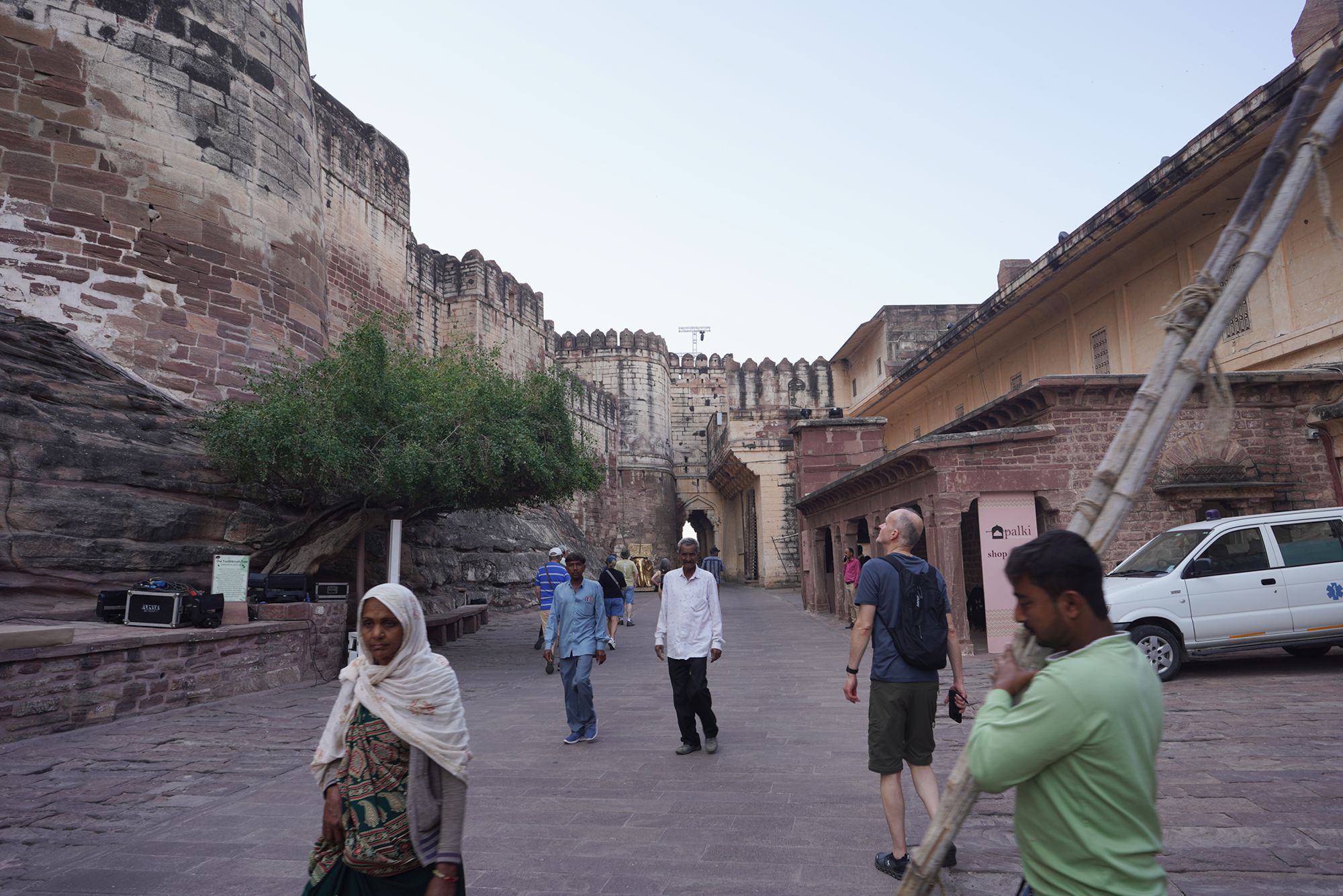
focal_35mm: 24
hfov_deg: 73.7
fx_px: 895
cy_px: 448
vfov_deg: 53.1
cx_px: 672
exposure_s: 1/100
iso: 100
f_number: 8
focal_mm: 24
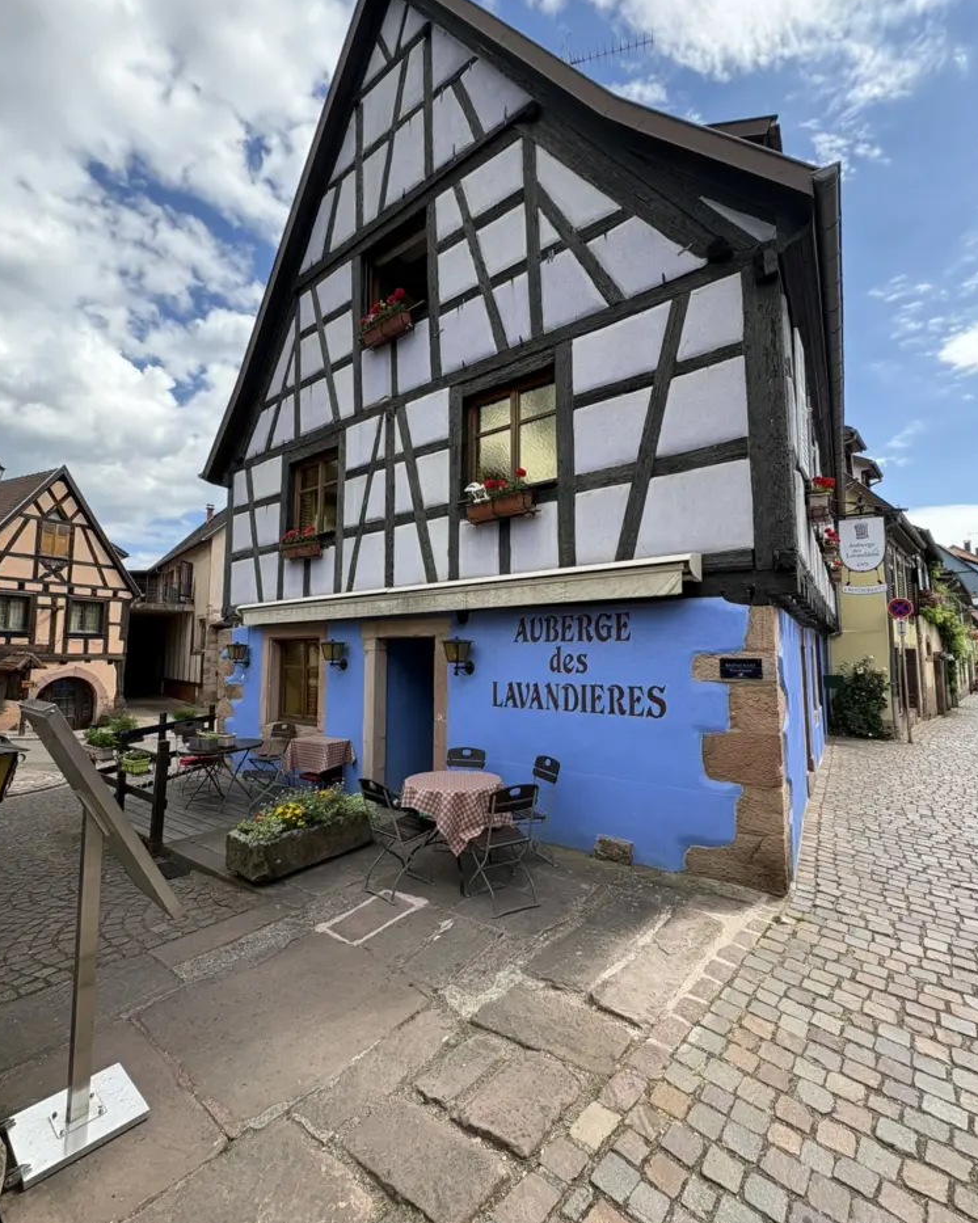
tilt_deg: +5.5
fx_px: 543
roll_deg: -0.2
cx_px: 489
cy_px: 603
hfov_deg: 84.0
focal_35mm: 15
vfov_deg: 96.8
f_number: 2.2
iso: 40
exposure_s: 1/445
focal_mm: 2.22
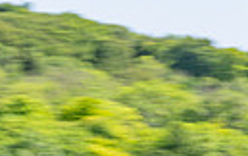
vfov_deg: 3.5
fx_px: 2524
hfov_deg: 5.6
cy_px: 429
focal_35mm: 373
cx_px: 154
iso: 200
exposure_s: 1/160
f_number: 18
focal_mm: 70
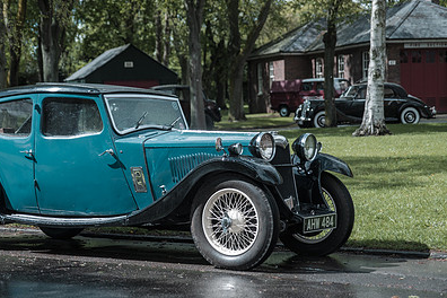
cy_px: 119
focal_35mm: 82
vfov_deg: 16.6
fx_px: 1018
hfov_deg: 24.7
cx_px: 176
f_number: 2.8
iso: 200
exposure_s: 1/2000
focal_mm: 56
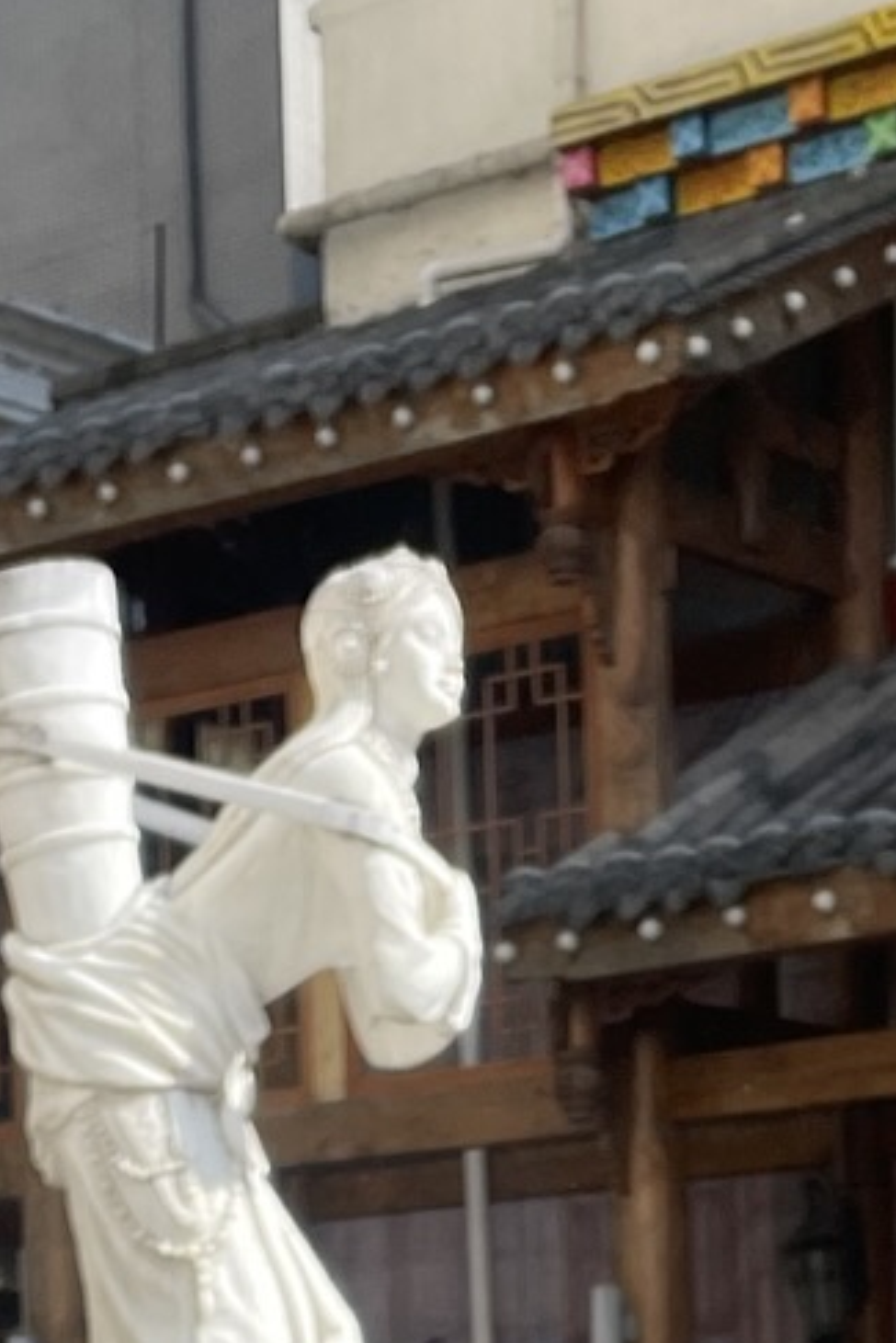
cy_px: 1889
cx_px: 474
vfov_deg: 17.0
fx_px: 4141
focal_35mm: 111
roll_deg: +0.9
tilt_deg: -1.8
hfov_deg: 12.3
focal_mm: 4.2
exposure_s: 1/1595
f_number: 1.6
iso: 32
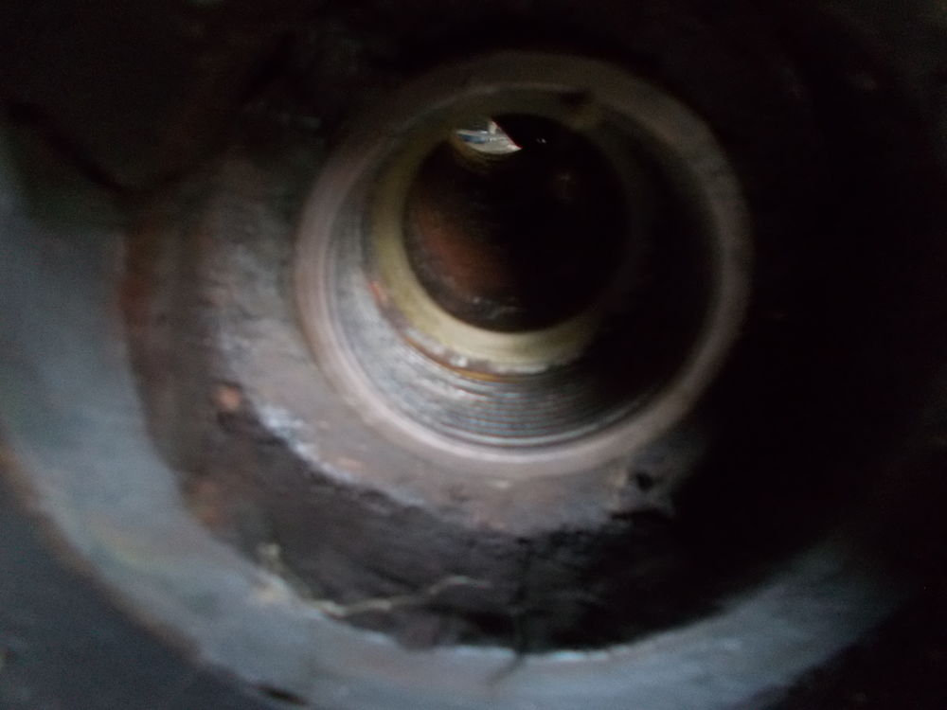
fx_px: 711
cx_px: 474
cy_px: 355
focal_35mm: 26
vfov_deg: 53.1
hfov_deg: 67.3
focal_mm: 4.6
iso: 400
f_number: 3.2
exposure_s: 1/4
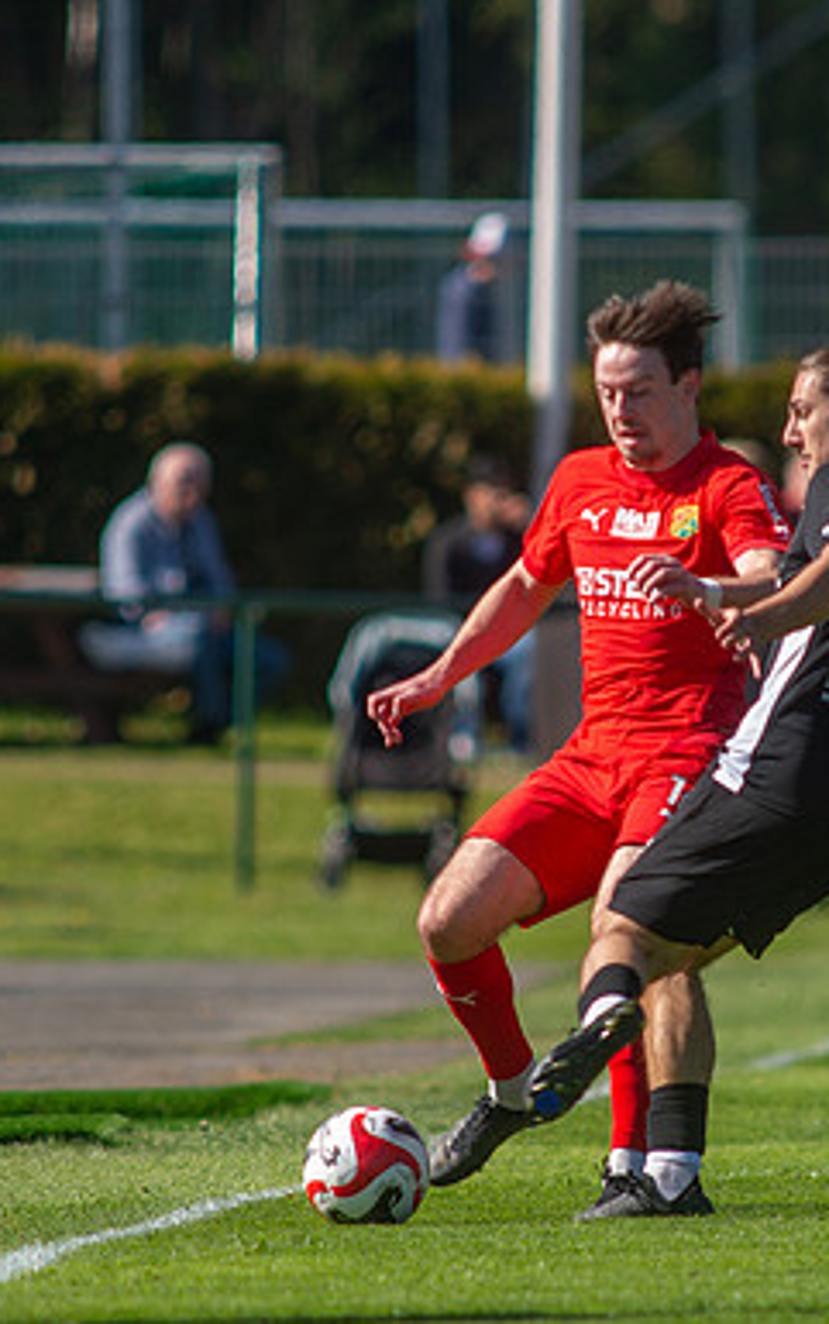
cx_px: 606
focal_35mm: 885
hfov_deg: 1.5
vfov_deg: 2.4
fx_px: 31956
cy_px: 722
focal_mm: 420
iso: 280
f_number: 4
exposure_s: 1/1600
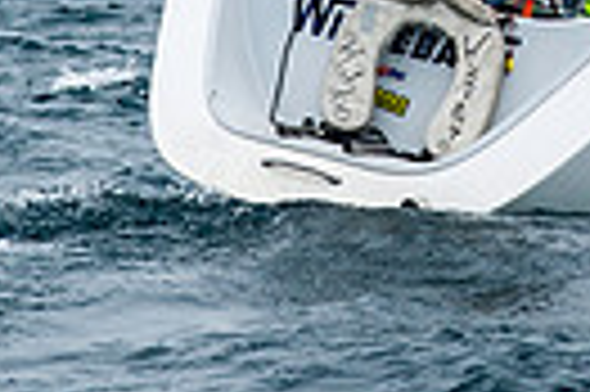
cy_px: -266
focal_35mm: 936
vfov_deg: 1.5
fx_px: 15321
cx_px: 599
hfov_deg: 2.2
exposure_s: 1/3200
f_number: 5
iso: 640
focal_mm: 200
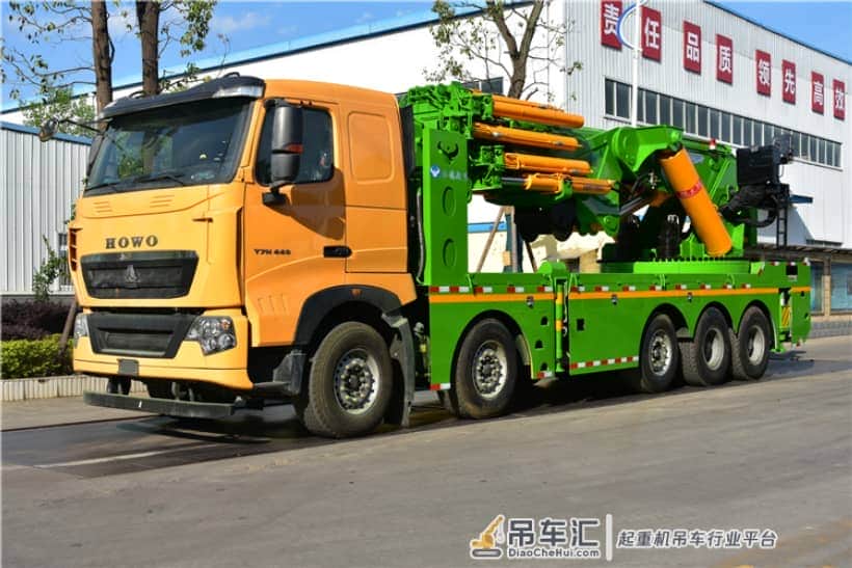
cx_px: 426
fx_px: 1101
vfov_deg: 29.0
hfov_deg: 42.3
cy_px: 284
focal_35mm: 46
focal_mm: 31
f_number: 9
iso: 200
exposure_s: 1/320
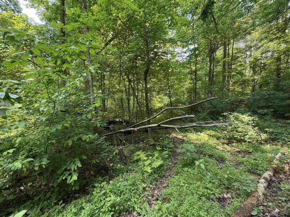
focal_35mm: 15
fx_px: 126
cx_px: 138
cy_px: 110
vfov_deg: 81.7
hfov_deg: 98.1
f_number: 2.2
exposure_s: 1/99
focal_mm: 2.22
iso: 80
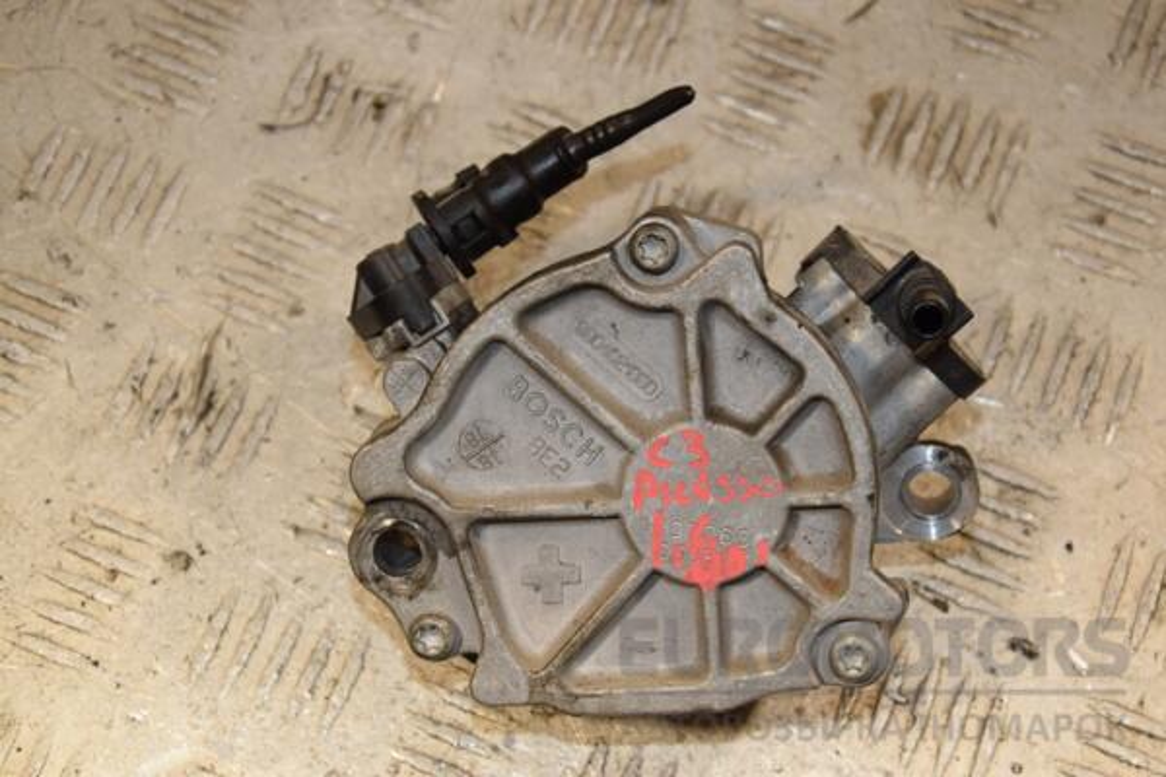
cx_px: 583
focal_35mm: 78
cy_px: 388
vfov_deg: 17.5
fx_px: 2526
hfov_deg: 26.0
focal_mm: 52
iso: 800
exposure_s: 1/200
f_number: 7.1
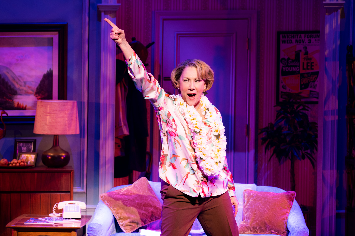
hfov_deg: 18.6
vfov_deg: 12.5
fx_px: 1085
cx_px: 178
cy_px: 118
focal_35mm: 110
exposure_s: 1/400
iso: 1600
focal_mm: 110
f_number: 5
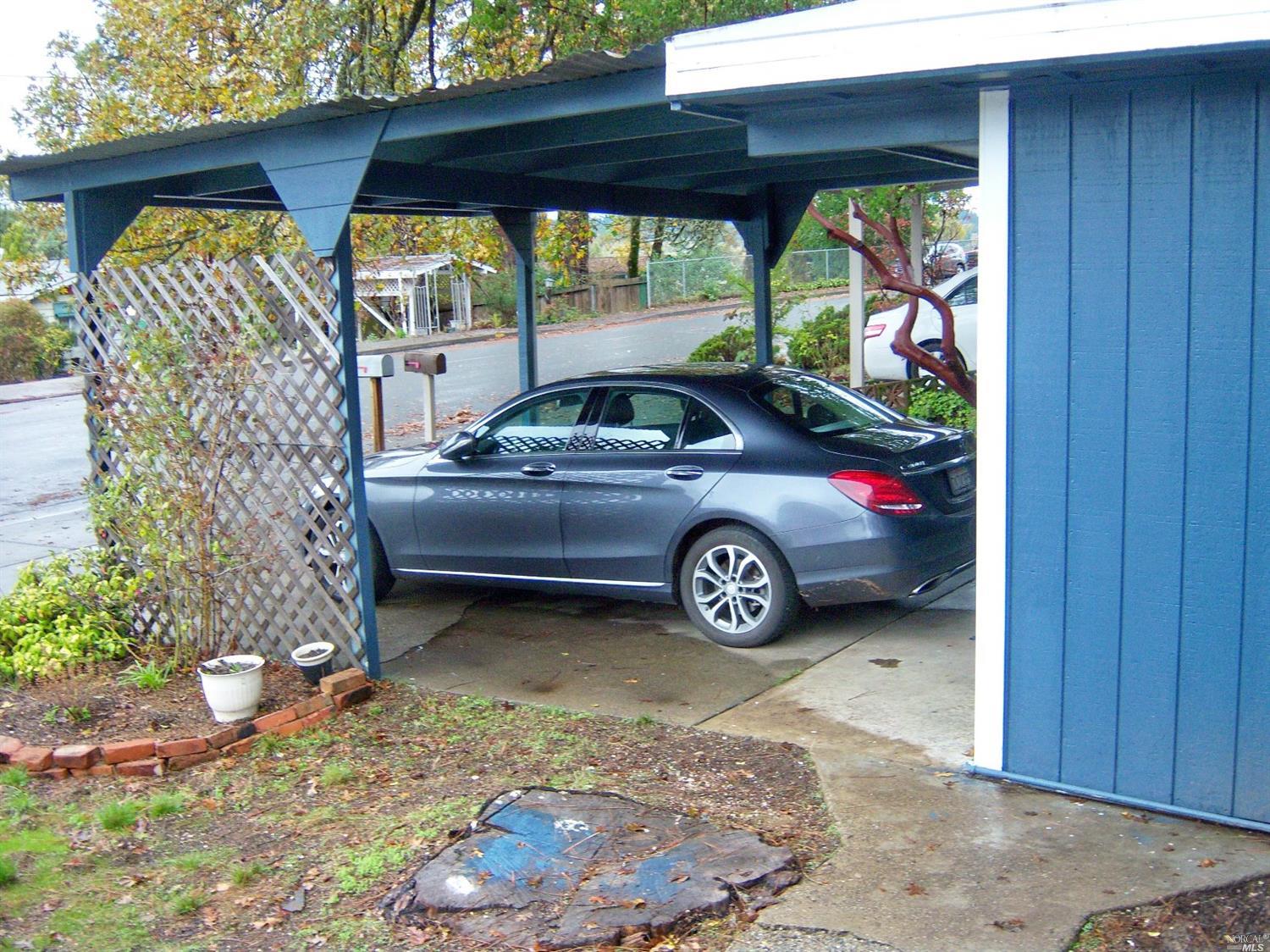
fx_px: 1320
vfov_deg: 39.6
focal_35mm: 36
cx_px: 635
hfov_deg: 51.4
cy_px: 476
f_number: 2.8
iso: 160
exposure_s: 1/60
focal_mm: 7.5
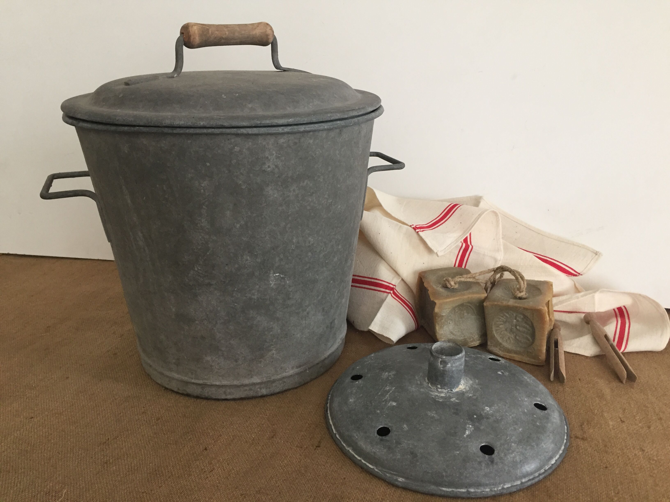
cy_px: 251
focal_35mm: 29
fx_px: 561
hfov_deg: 61.7
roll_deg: +1.7
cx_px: 335
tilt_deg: -20.0
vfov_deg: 48.2
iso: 160
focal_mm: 4.15
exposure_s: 1/33
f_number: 2.2
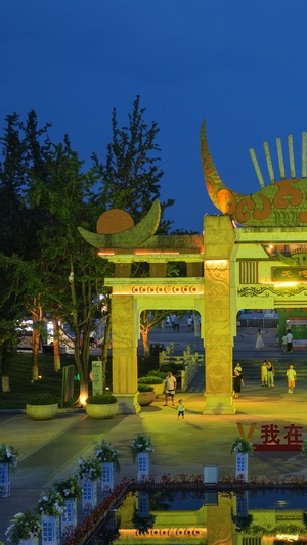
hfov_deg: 17.9
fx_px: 955
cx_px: 293
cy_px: 327
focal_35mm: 66
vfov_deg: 31.8
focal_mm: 14.45
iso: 400
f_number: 2
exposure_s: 1/15
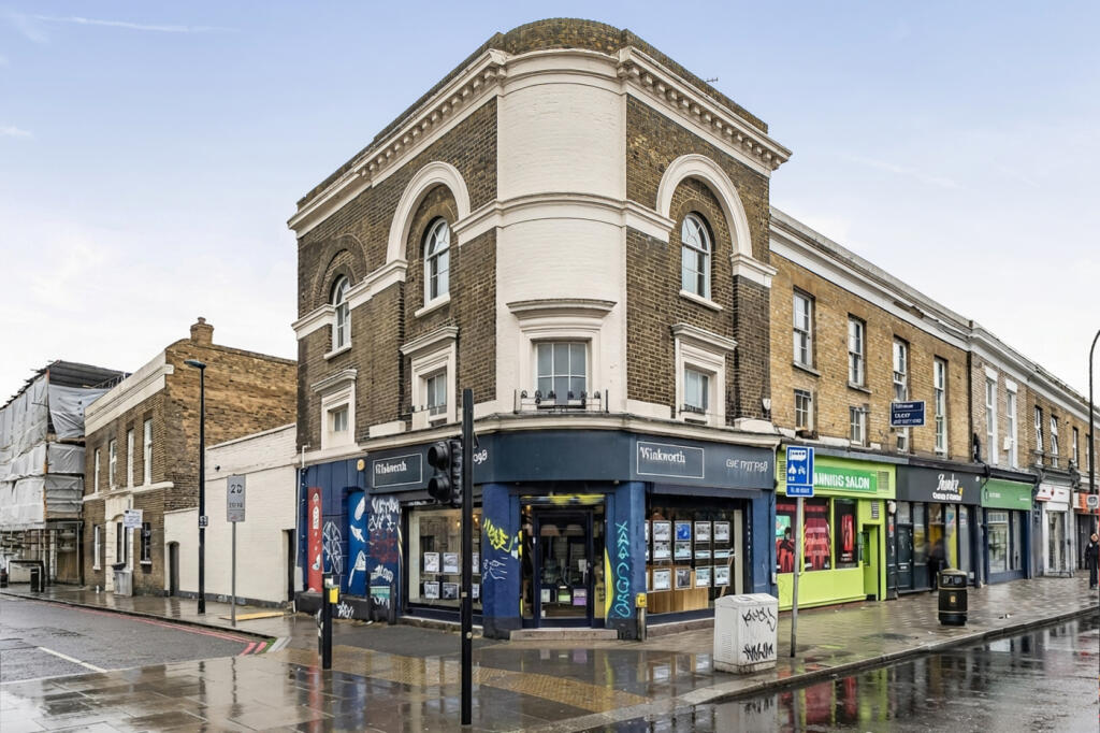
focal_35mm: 30
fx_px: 916
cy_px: 366
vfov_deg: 43.6
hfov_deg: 61.9
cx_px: 550
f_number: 8
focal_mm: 20
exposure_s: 1/160
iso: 400
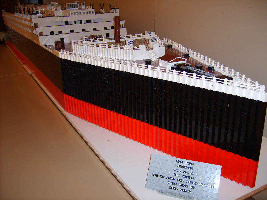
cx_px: 134
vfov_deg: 40.7
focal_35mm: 35
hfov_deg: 52.6
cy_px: 100
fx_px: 270
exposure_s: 1/45
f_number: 2.8
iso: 100
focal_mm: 5.8
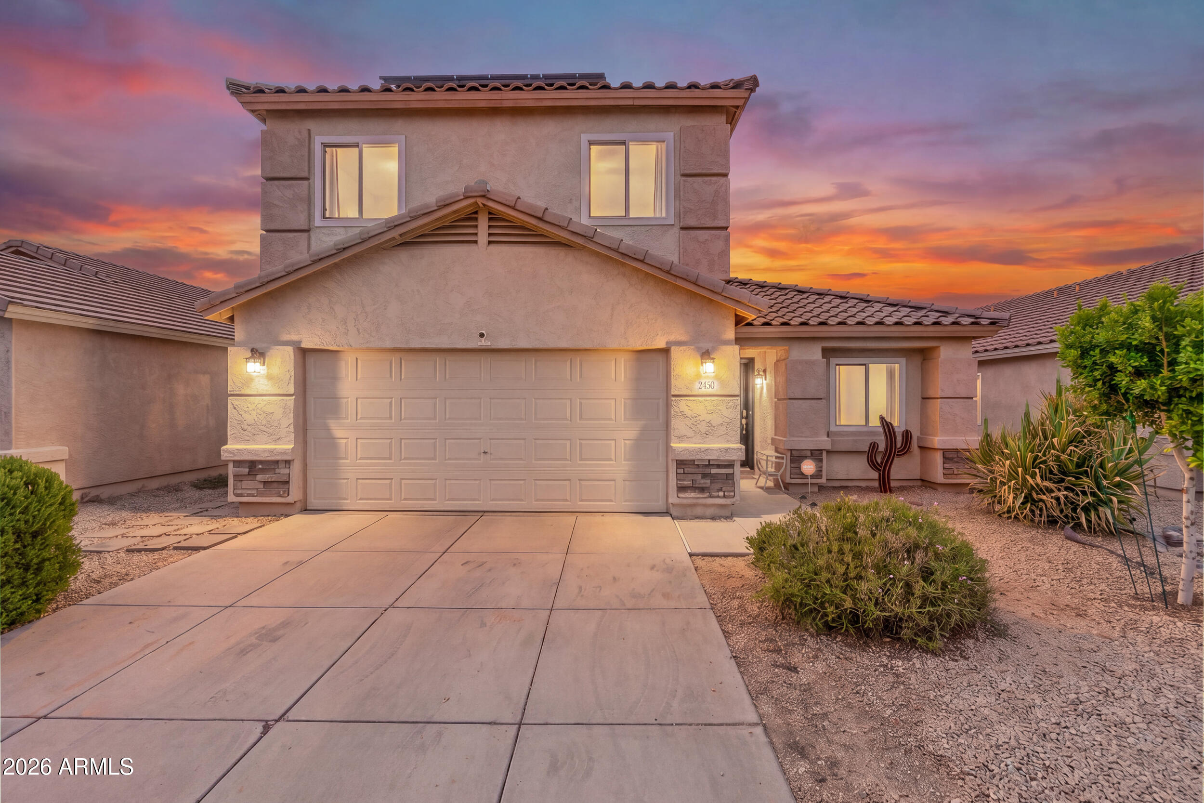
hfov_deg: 100.4
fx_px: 502
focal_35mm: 15
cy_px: 402
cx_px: 602
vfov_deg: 77.3
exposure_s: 1/125
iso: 400
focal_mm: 10
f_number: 11
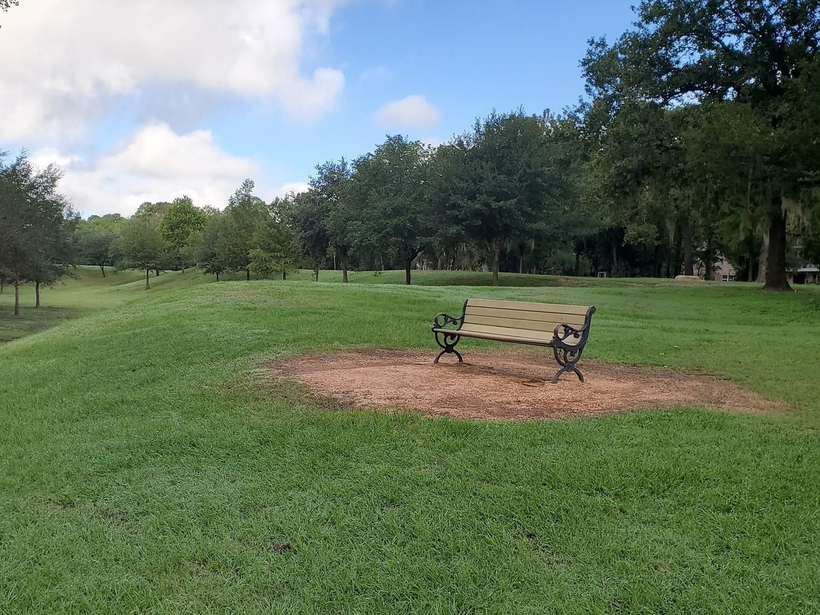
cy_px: 324
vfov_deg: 41.8
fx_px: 806
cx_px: 320
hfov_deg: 53.5
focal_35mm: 34
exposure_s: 1/691
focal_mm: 4.3
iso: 50
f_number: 2.4
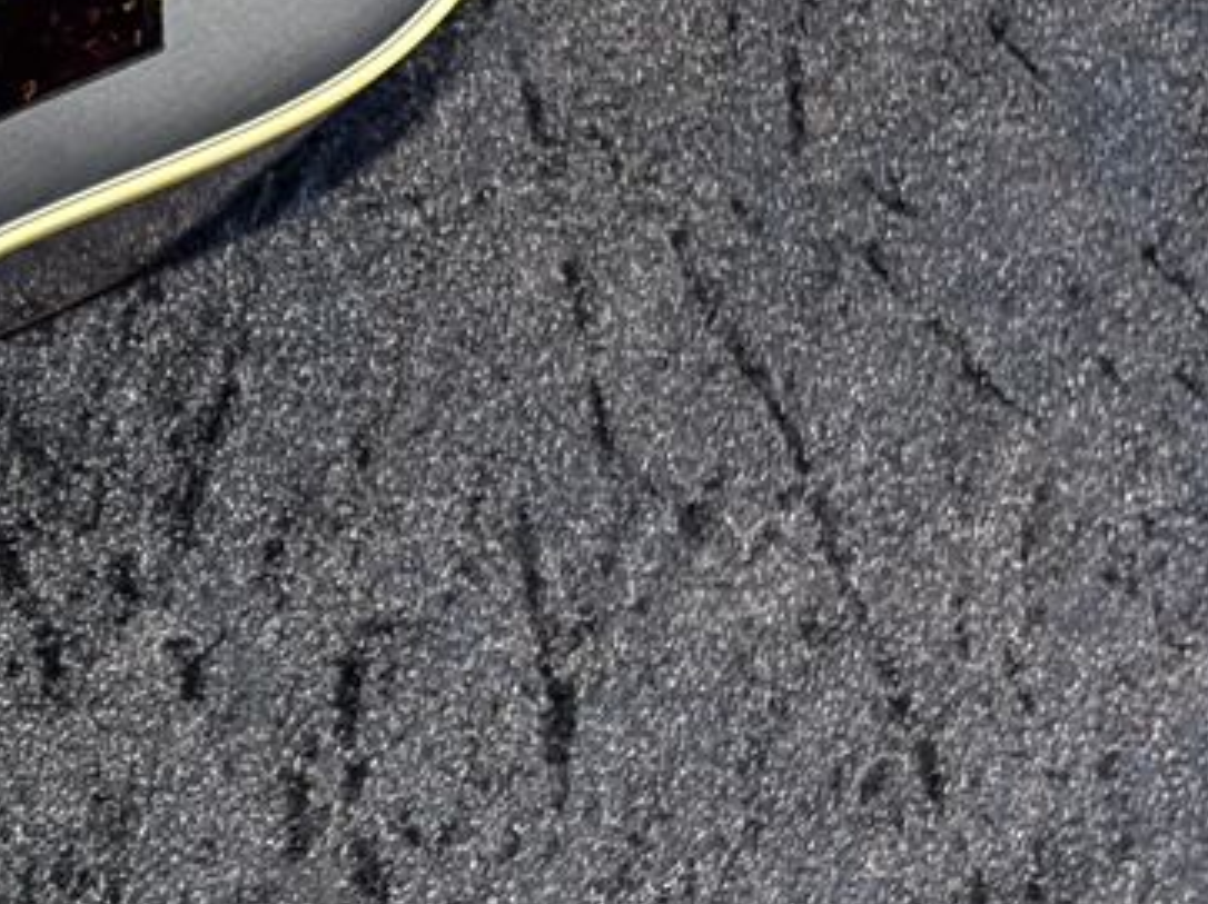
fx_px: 6417
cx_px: -874
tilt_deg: -73.1
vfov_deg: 8.0
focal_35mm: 184
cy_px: 133
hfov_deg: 10.2
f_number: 1.6
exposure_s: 1/40
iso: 160
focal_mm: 5.96
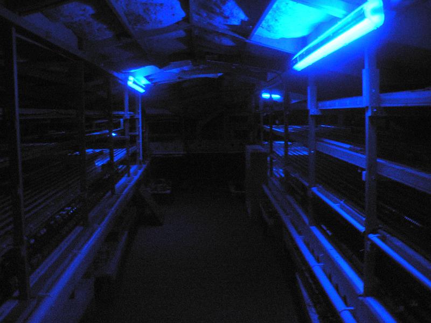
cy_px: 162
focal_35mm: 36
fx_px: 448
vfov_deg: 39.7
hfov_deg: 51.4
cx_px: 216
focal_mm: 6
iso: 400
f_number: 2.8
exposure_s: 1/4
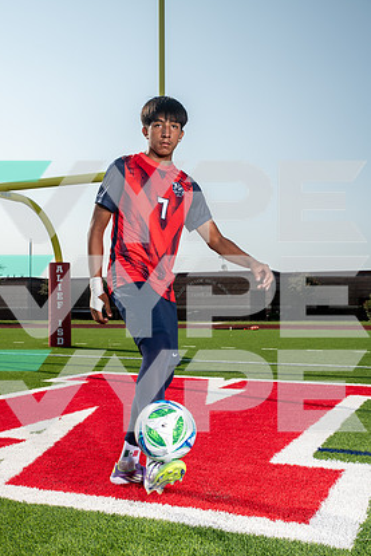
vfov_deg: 49.5
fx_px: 602
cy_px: 297
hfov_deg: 34.2
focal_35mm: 39
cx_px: 171
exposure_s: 1/400
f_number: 6.3
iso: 100
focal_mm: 36
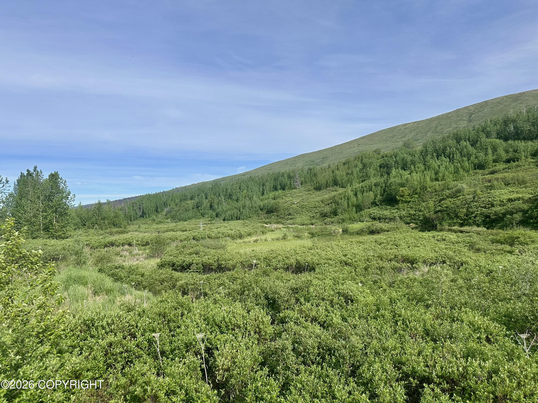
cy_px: 202
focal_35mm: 24
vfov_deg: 56.8
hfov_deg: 71.6
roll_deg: +1.9
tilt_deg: +1.2
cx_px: 269
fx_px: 373
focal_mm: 6.86
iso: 80
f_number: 1.78
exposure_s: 1/4762
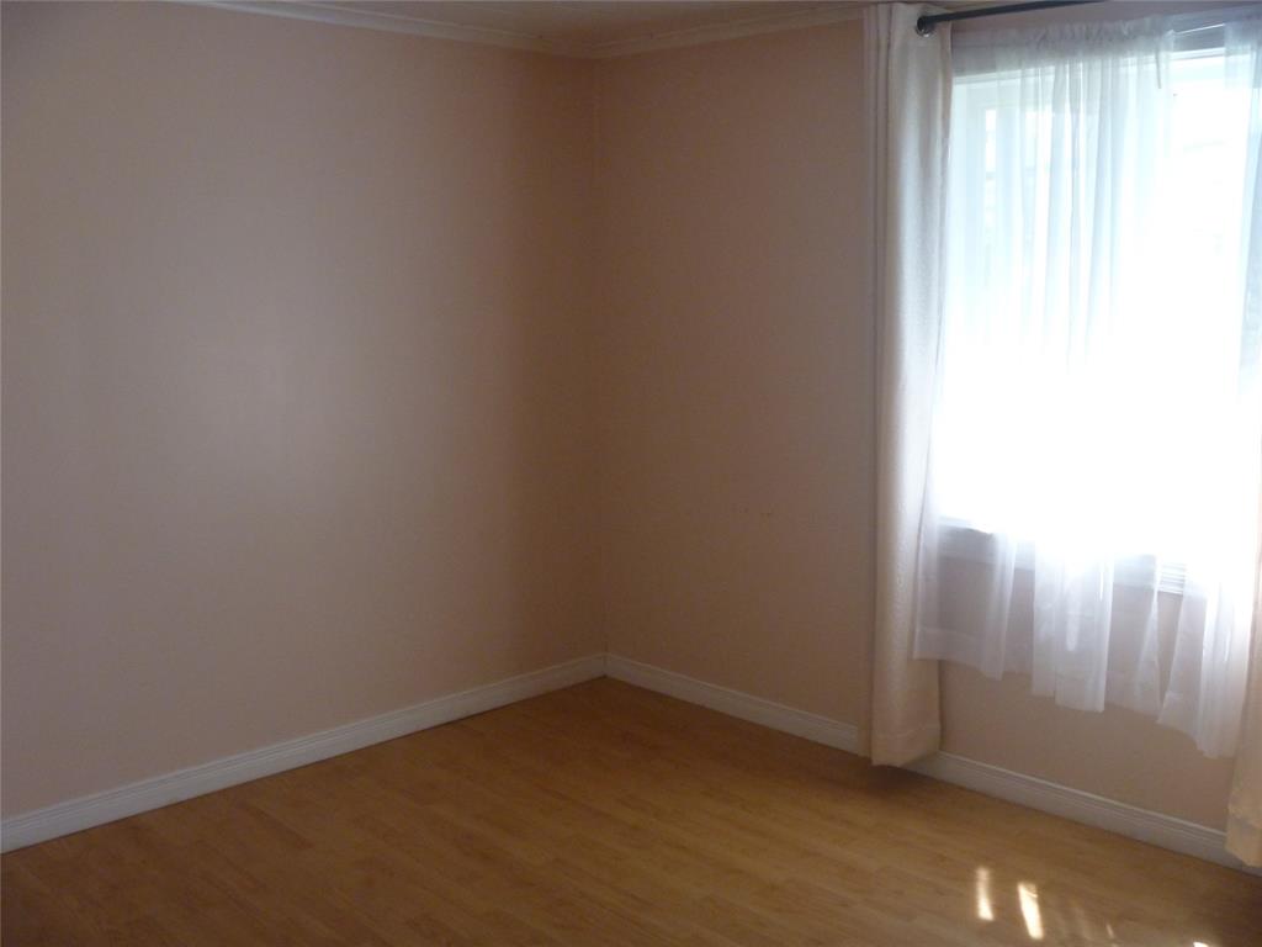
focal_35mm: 35
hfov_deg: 52.6
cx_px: 631
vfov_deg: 40.7
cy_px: 474
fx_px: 1276
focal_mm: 6.3
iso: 250
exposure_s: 1/60
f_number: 3.5
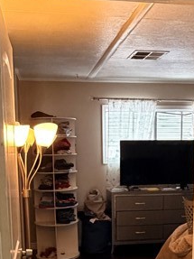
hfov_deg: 29.1
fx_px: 374
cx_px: 110
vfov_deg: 36.8
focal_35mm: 50
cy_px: 210
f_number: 2.2
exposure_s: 1/60
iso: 800
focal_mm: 2.22
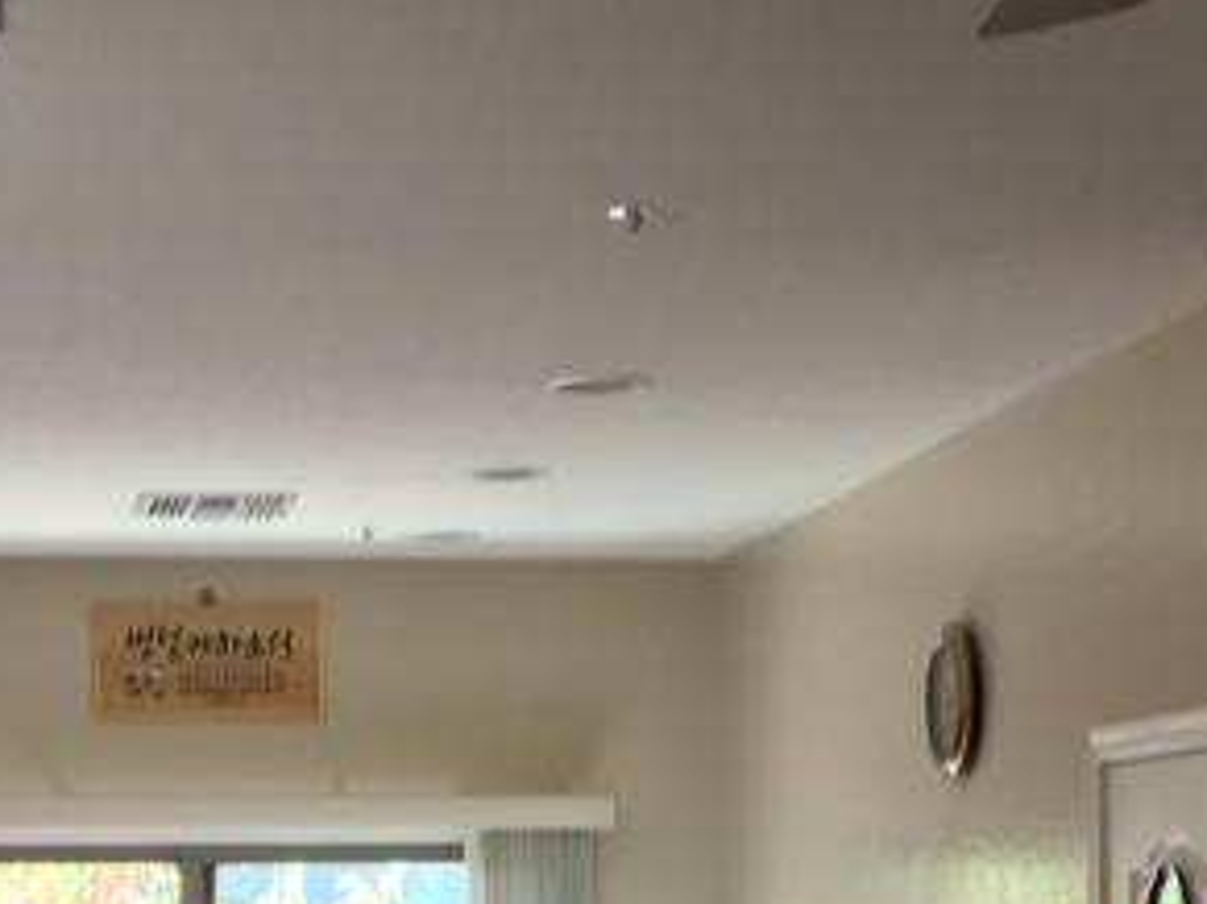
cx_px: 440
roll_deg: -0.7
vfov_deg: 14.1
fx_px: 3555
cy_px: 1024
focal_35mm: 102
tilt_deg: +0.6
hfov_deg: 19.2
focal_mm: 4.15
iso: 50
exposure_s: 1/30
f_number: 2.2
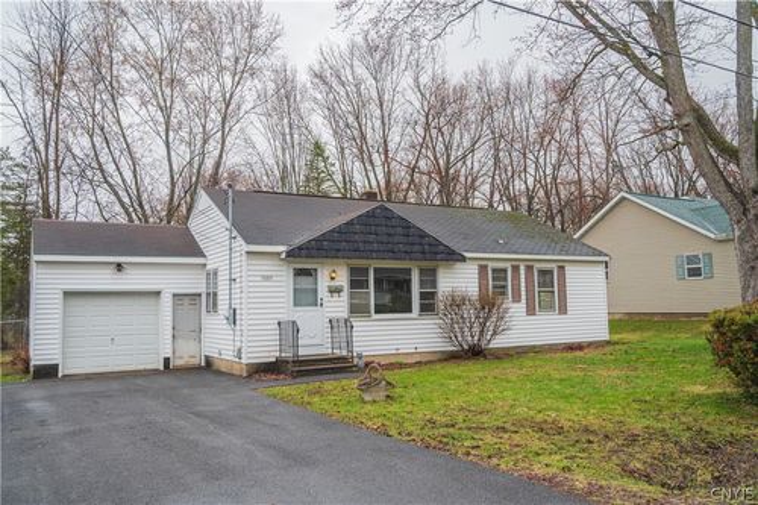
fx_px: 631
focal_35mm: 30
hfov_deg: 61.9
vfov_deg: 43.6
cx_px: 379
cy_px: 252
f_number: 9
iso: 1000
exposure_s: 1/640
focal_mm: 30
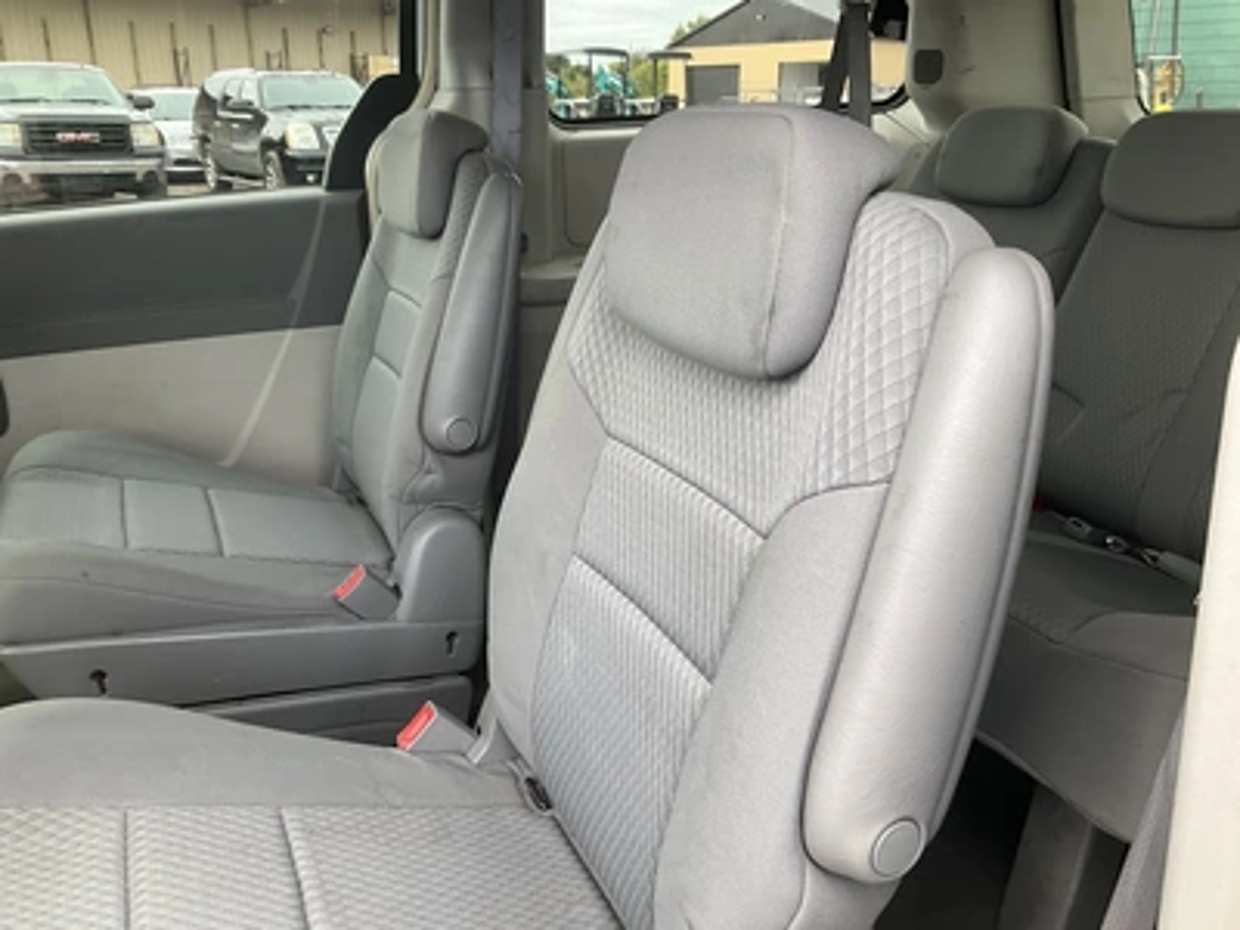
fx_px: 1039
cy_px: 465
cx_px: 620
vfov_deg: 48.2
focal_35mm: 29
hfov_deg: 61.7
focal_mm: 3
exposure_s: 1/122
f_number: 1.8
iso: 32
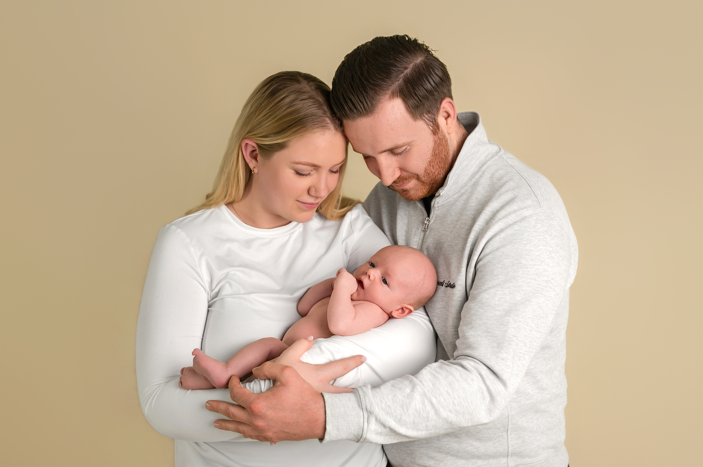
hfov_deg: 47.4
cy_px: 234
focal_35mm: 41
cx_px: 352
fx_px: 800
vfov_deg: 32.6
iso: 250
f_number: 4.5
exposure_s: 1/250
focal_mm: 41
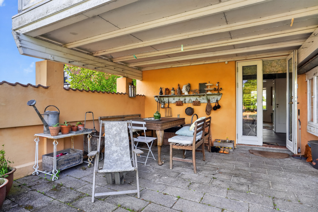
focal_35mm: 20
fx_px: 177
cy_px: 106
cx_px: 159
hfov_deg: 84.0
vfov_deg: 61.9
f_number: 7.1
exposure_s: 1/80
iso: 400
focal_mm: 20
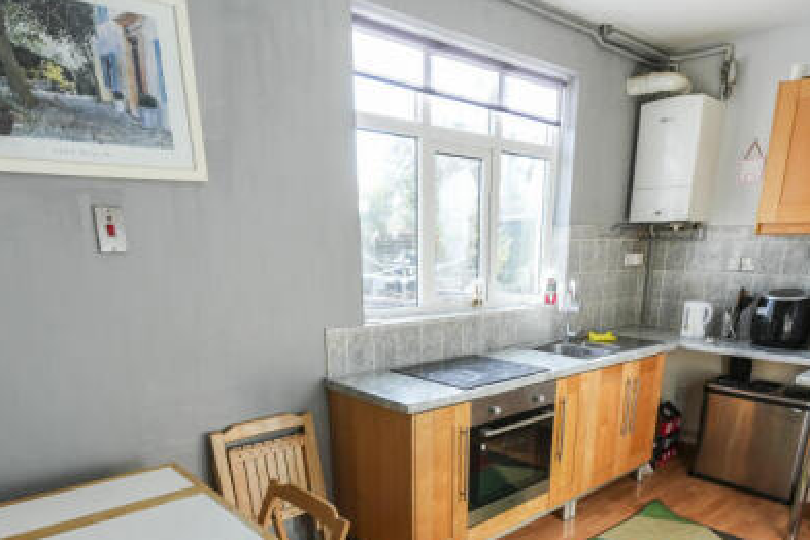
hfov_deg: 71.4
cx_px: 438
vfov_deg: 48.5
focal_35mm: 25
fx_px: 562
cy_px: 428
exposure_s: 1/160
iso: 320
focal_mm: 10
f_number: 4
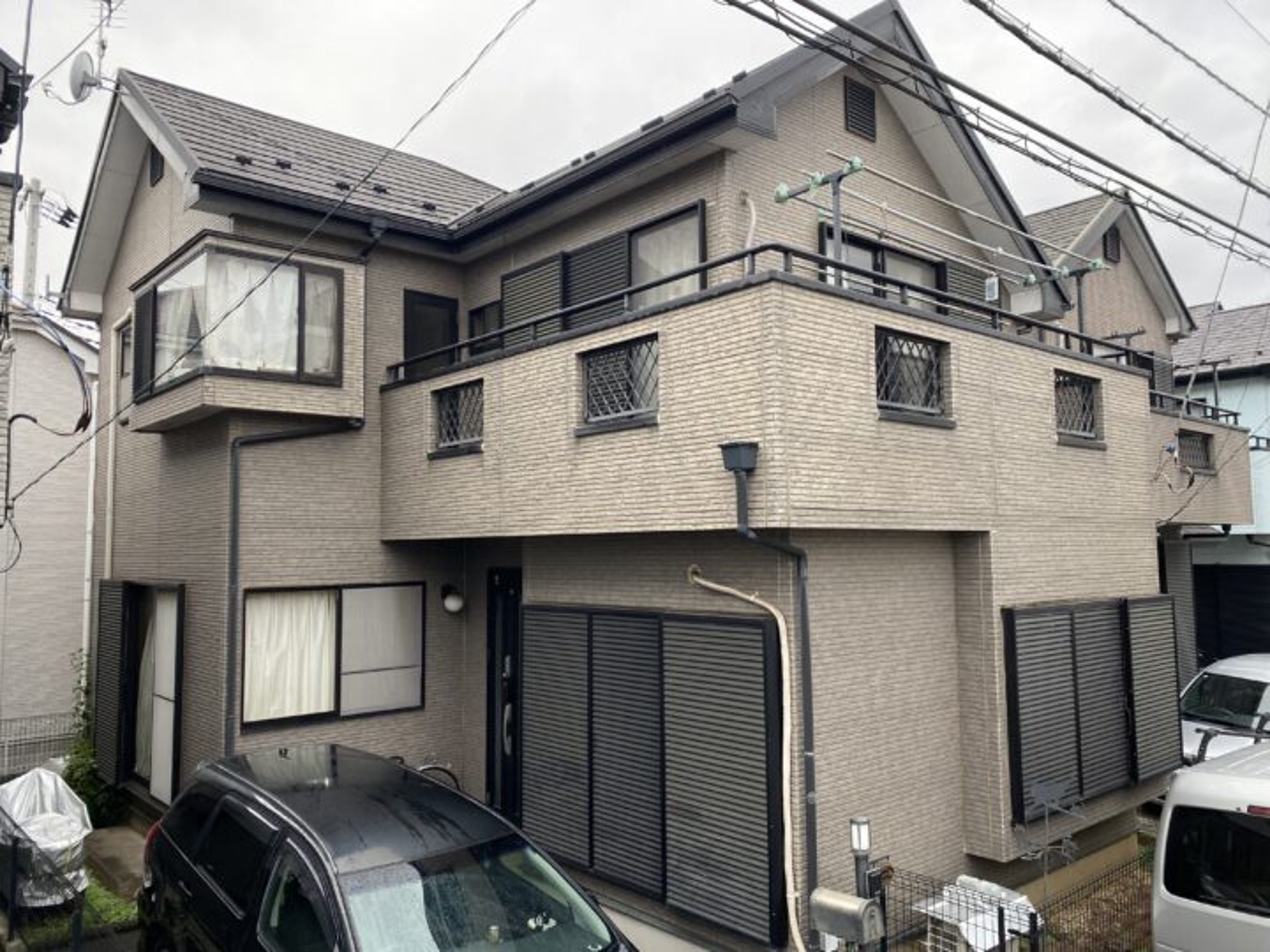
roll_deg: +0.5
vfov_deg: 53.1
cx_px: 635
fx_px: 954
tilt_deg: +2.4
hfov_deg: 67.3
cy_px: 476
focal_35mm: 26
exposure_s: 1/121
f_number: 1.8
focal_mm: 4.25
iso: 100
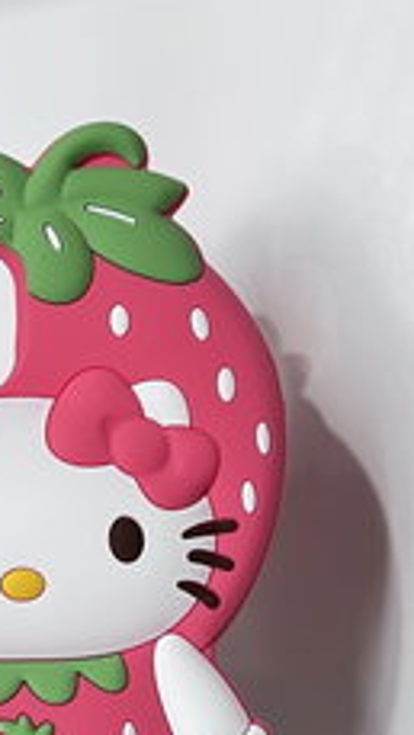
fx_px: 1287
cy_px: 457
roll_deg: +2.8
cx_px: 29
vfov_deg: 31.7
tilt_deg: -1.3
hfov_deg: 17.9
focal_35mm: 66
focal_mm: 5.7
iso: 160
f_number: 1.5
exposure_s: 1/50
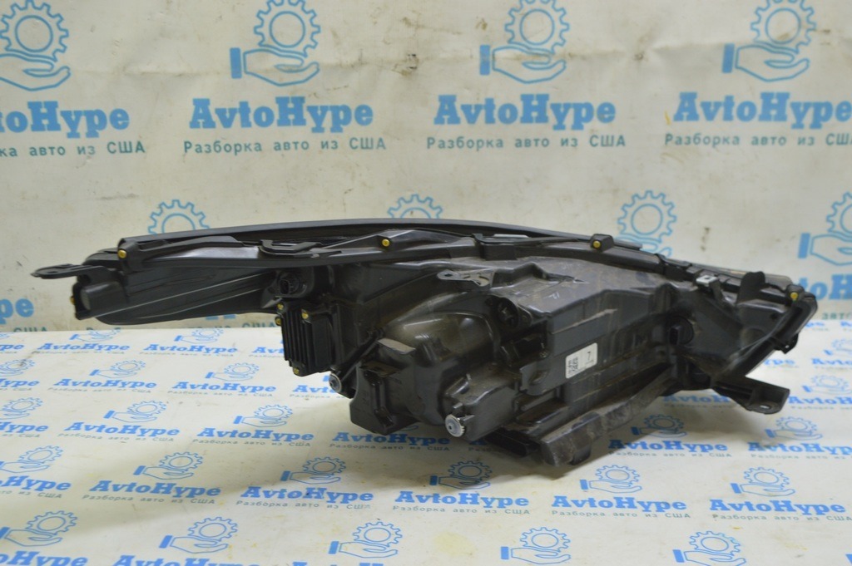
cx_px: 426
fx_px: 922
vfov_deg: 34.2
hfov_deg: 49.6
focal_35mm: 39
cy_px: 283
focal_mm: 26
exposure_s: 1/20
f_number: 5.6
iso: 400
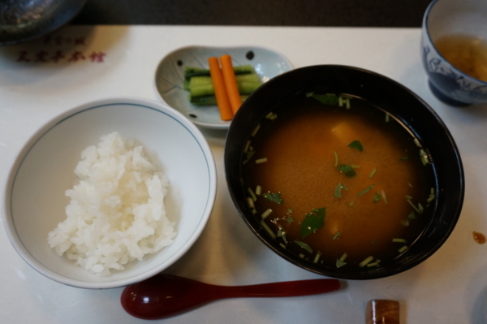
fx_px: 446
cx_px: 244
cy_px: 162
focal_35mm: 33
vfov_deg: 39.9
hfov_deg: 57.3
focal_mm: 22
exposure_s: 1/60
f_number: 4
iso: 1250
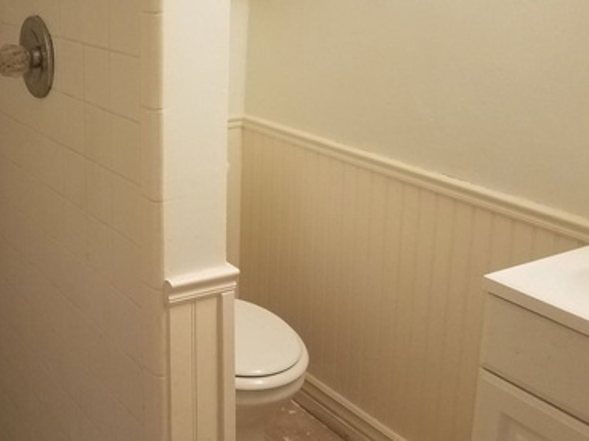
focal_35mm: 45
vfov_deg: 31.6
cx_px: 146
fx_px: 765
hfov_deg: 40.9
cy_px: 110
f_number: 1.7
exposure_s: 1/60
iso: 125
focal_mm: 4.2
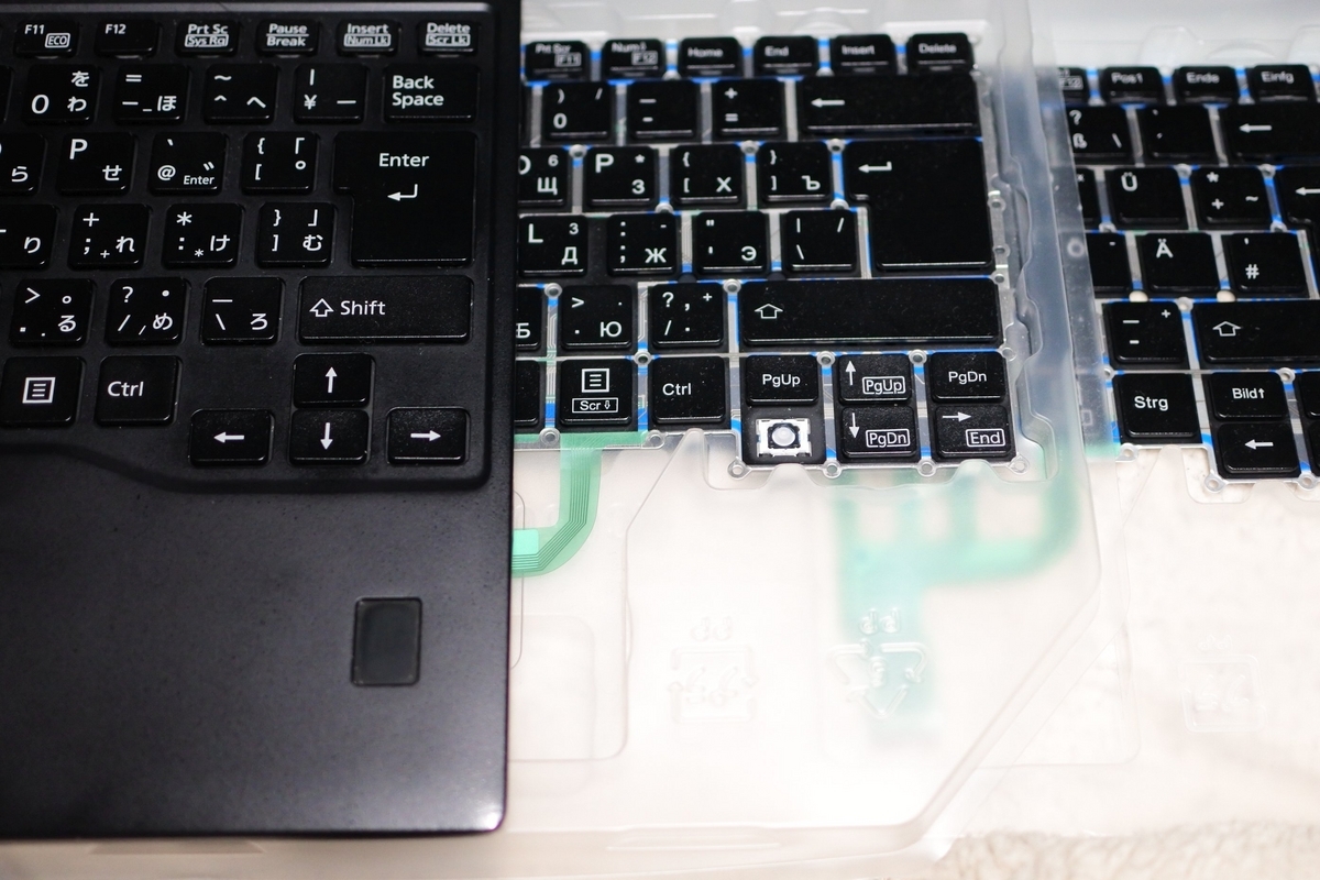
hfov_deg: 40.3
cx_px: 660
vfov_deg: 27.5
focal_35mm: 49
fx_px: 1797
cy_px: 440
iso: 800
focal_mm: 18.5
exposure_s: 1/100
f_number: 1.8
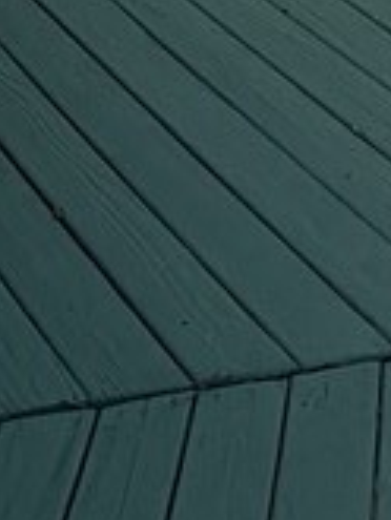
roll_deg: -0.1
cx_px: 350
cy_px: -873
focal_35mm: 87
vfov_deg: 13.1
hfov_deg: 16.8
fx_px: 1309
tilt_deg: +8.3
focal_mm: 2.22
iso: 40
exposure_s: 1/717
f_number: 2.2
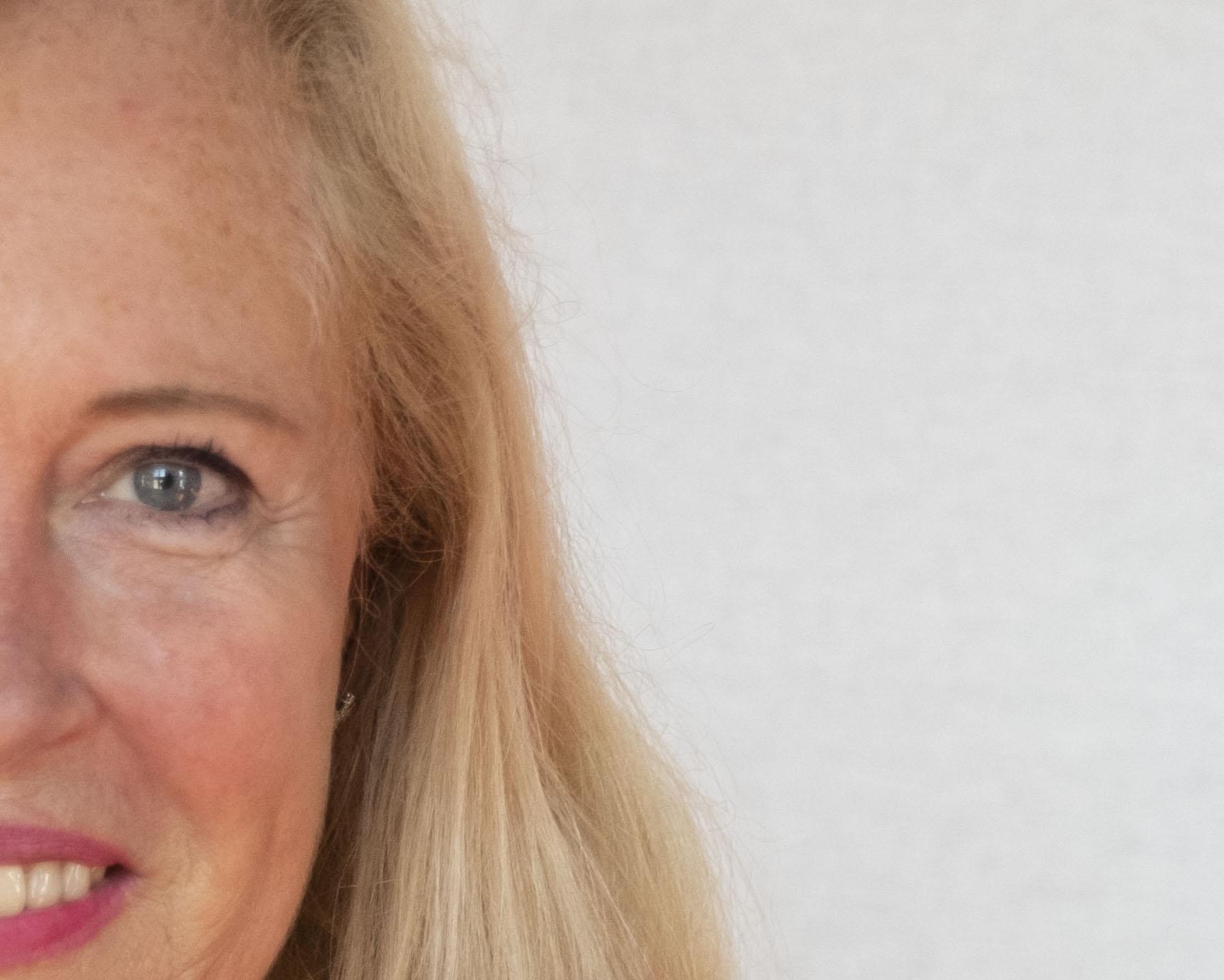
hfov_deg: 9.6
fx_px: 7246
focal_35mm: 200
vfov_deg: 7.7
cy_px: 704
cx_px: 182
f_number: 2.8
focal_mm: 38.8
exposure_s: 1/160
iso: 320
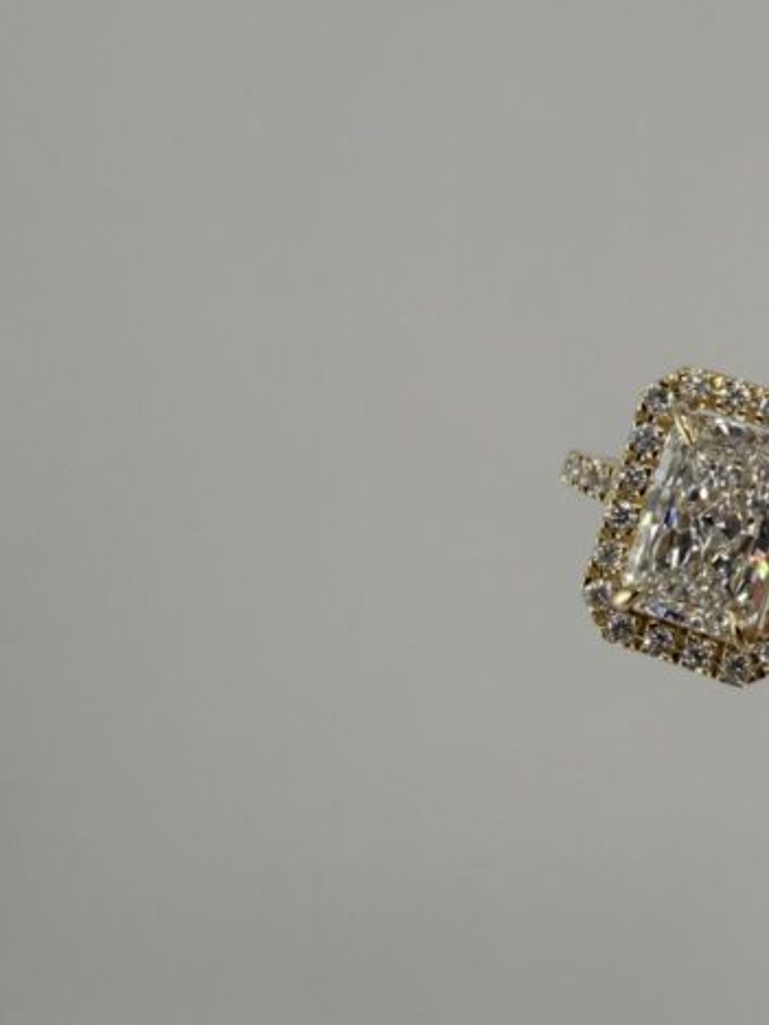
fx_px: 1214
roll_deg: -0.8
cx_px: 655
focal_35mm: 41
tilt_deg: -31.8
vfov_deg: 45.7
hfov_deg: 33.7
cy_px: 451
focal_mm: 2.22
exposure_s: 1/1842
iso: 40
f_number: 2.2
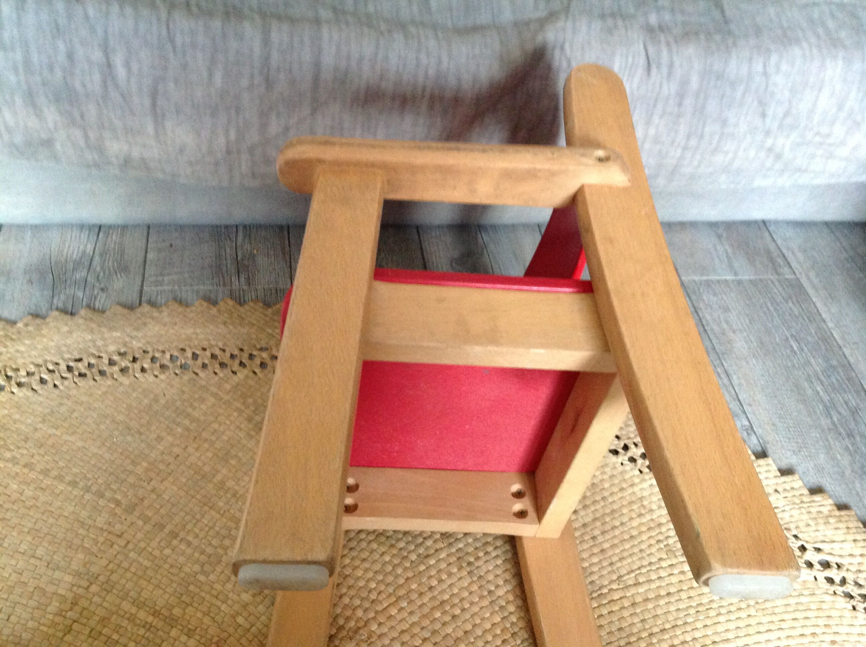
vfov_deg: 40.6
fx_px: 874
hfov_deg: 52.7
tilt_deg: -47.6
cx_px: 433
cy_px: 324
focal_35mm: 35
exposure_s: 1/15
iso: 400
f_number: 2.4
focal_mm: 4.28
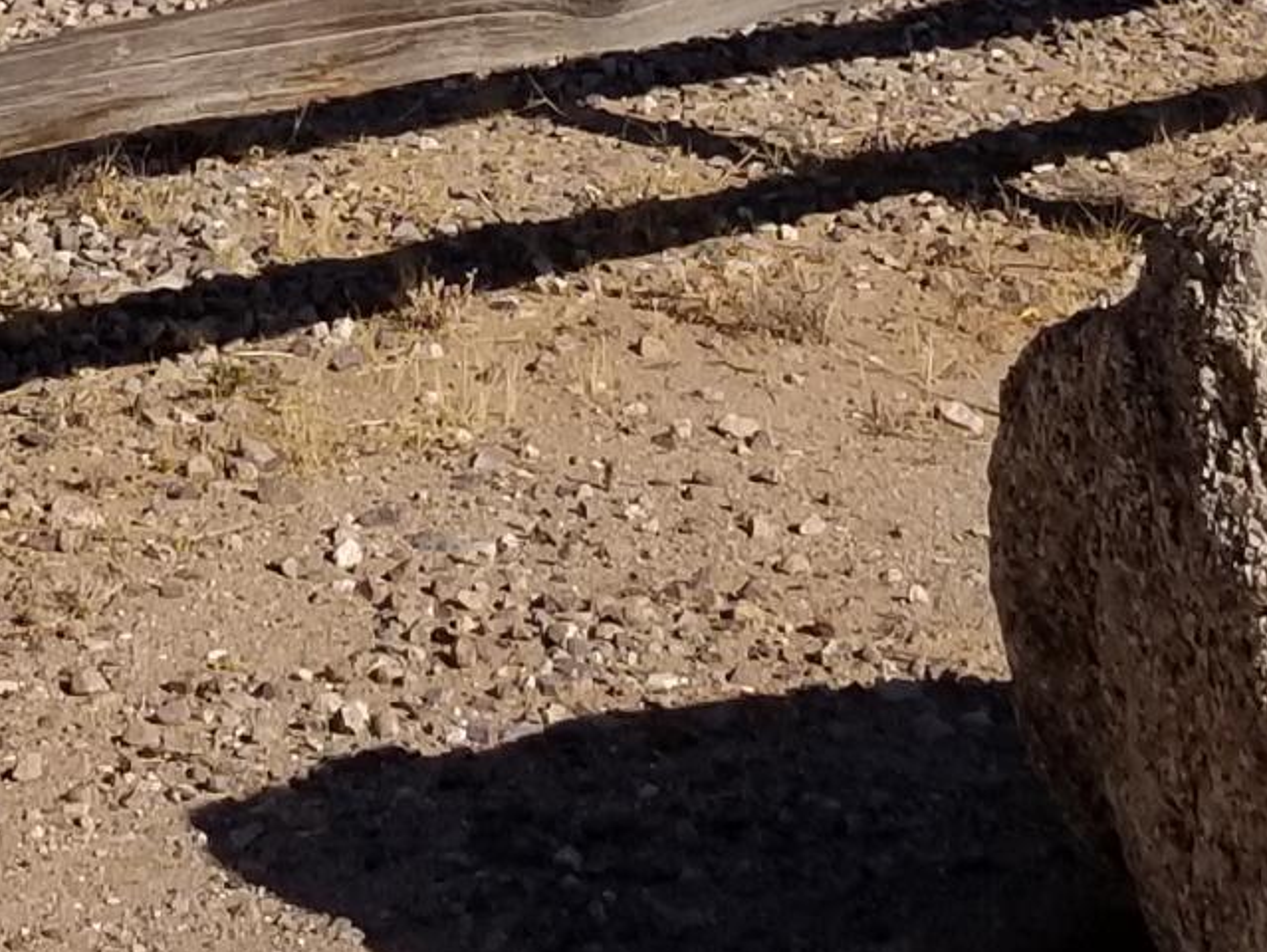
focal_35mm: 122
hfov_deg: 15.9
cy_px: -549
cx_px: 103
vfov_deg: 11.6
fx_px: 4468
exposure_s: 1/6536
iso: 50
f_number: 1.7
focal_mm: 4.3
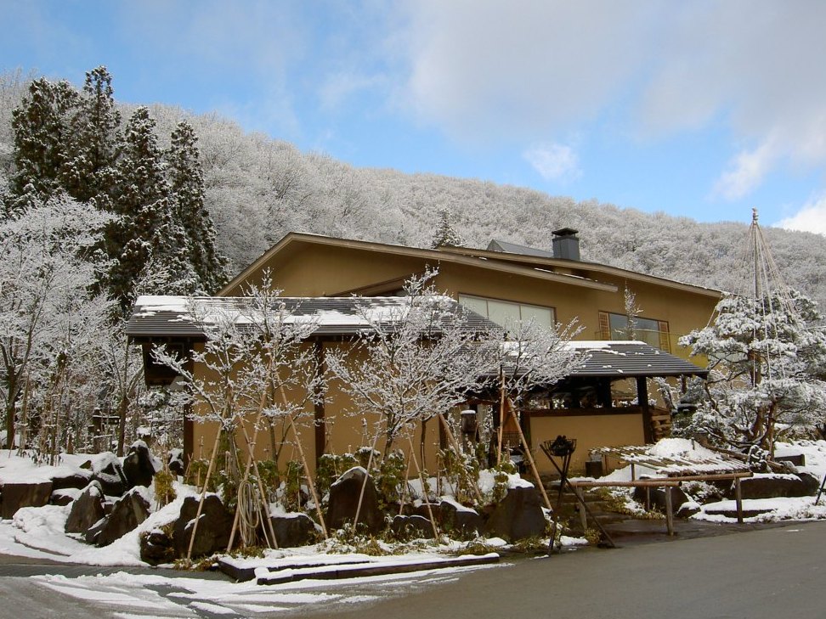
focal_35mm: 34
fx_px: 811
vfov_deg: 41.8
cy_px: 310
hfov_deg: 54.0
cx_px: 413
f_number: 4.7
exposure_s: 1/250
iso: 50
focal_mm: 5.6
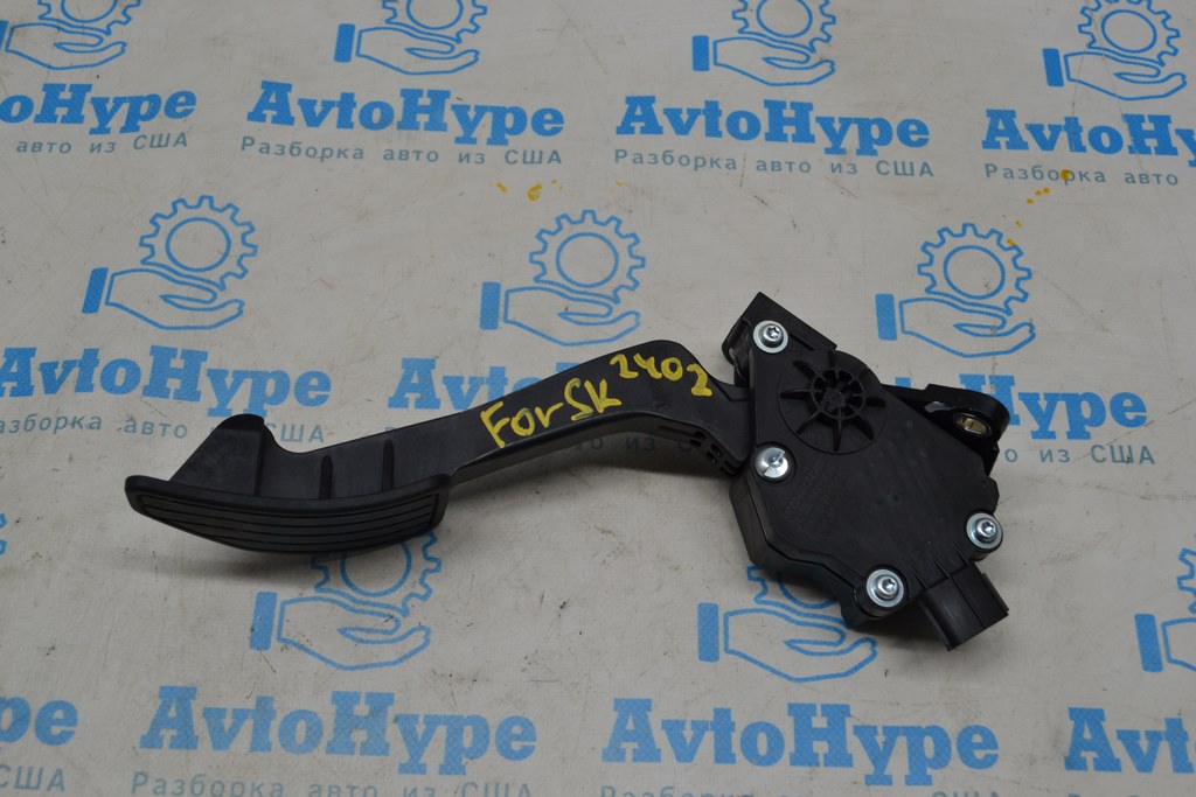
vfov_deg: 34.2
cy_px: 398
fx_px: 1296
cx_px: 598
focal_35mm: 39
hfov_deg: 49.5
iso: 400
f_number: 5.6
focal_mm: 26
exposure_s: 1/125
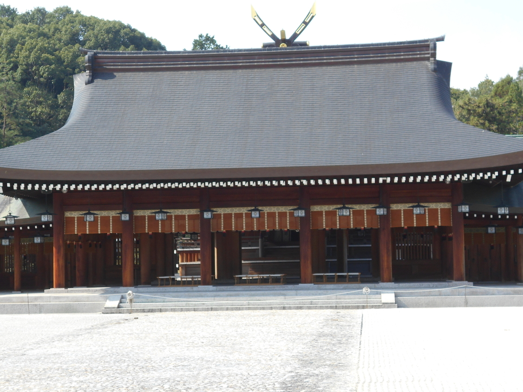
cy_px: 190
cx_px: 260
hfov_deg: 24.1
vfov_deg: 18.2
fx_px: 1224
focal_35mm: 81
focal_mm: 13.5
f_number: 5.8
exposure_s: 1/160
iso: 80
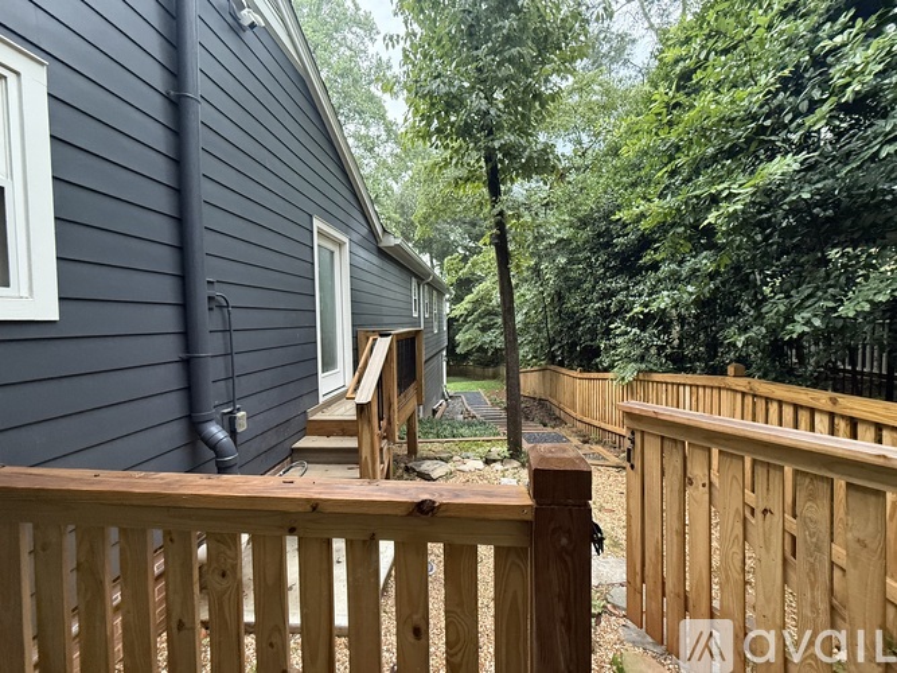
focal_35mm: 14
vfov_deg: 85.7
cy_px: 336
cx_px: 448
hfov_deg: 102.1
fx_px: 363
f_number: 2.2
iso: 500
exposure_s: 1/60
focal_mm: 2.22
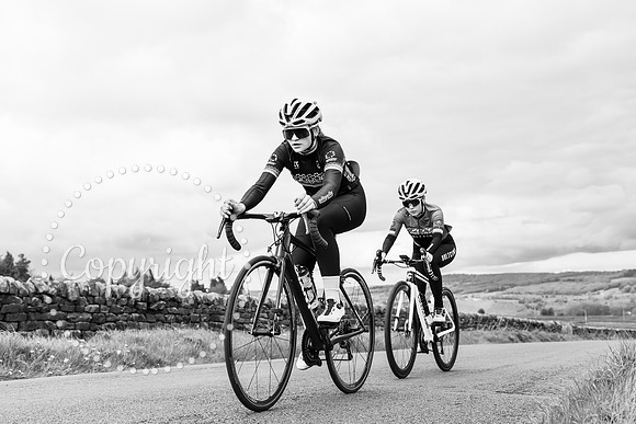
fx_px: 806
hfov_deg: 43.1
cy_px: 212
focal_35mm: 46
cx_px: 318
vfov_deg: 29.5
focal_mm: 42
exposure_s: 1/640
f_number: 4.5
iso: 200
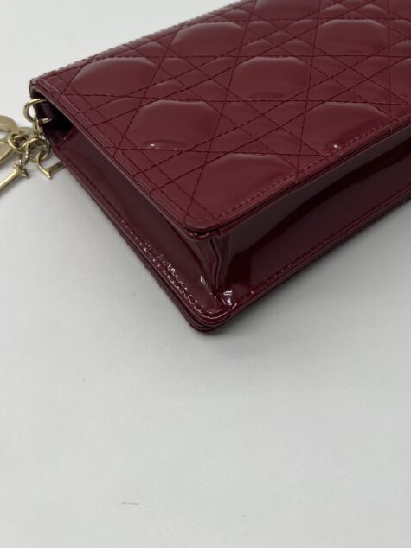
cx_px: 311
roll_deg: -1.5
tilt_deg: -39.1
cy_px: 114
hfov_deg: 33.6
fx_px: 665
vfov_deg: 42.9
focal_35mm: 42
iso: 40
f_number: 1.5
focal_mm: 5.7
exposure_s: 1/278
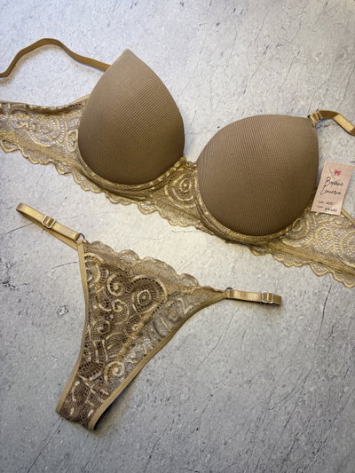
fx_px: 355
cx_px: 178
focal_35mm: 26
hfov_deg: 53.1
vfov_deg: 67.3
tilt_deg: -78.6
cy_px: 236
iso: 200
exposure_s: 1/59
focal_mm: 5.96
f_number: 1.6
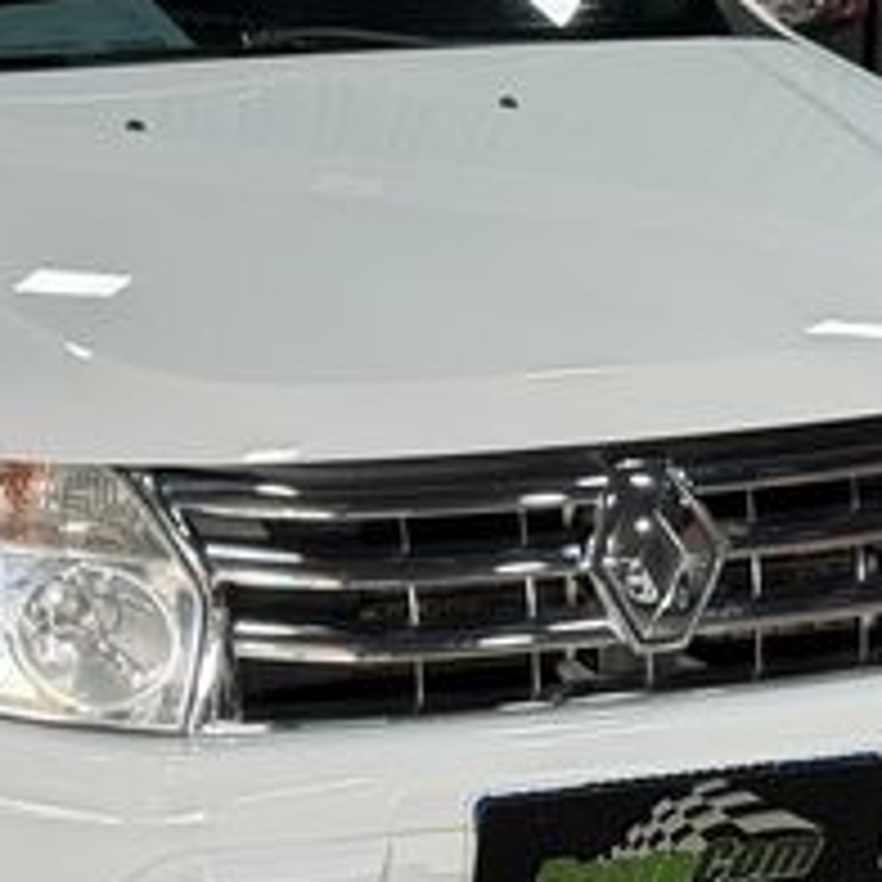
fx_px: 5045
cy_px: 256
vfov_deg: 10.0
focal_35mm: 175
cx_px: 153
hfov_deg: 10.0
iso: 100
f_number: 1.78
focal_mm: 6.76
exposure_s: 1/60
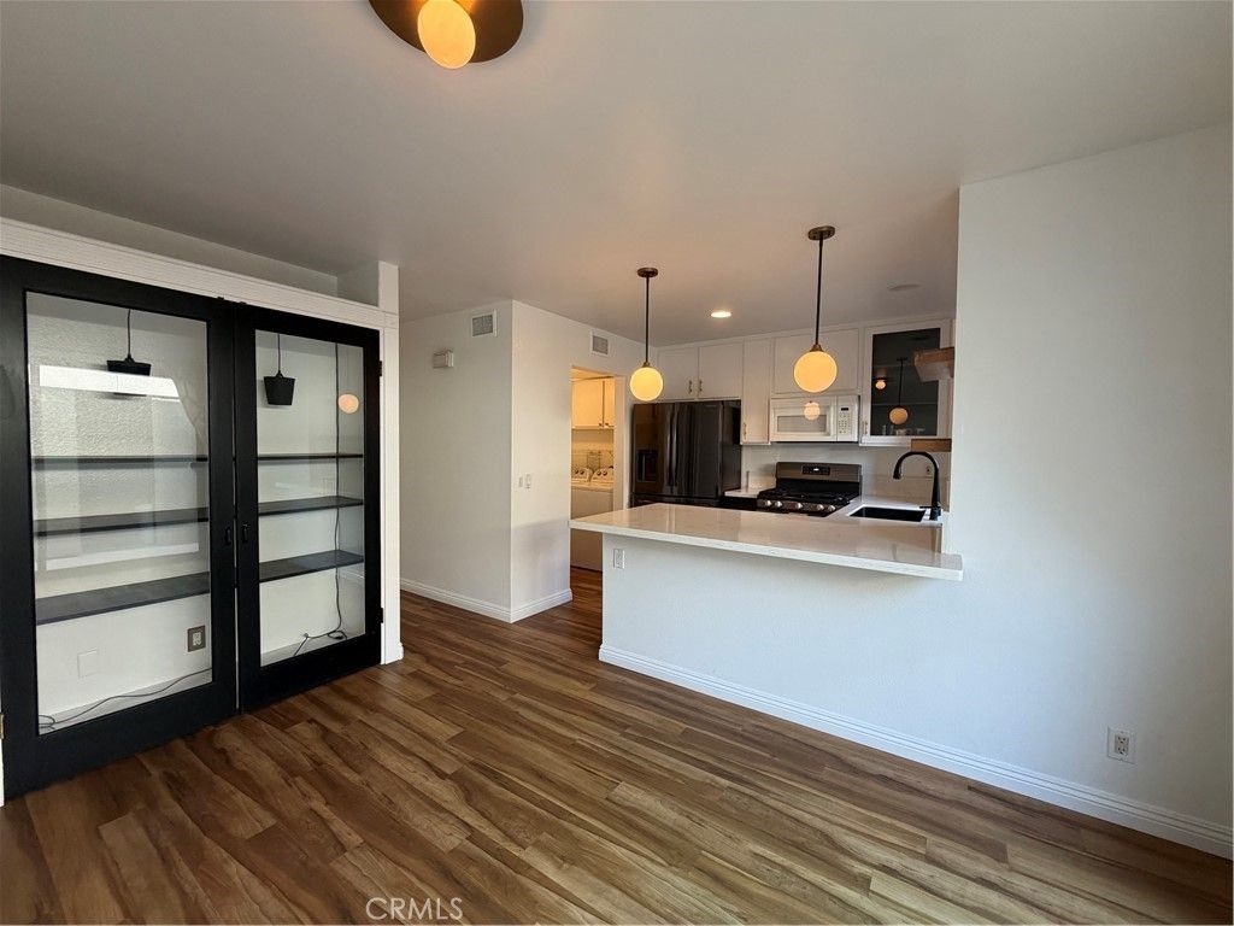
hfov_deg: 102.1
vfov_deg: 85.7
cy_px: 463
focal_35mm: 14
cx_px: 617
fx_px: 499
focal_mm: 2.22
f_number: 2.2
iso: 250
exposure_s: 1/120
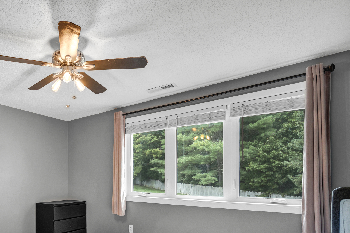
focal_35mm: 23
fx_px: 223
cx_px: 67
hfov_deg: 68.4
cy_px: 178
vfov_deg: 52.4
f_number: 7.1
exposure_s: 1/10
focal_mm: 14
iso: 320
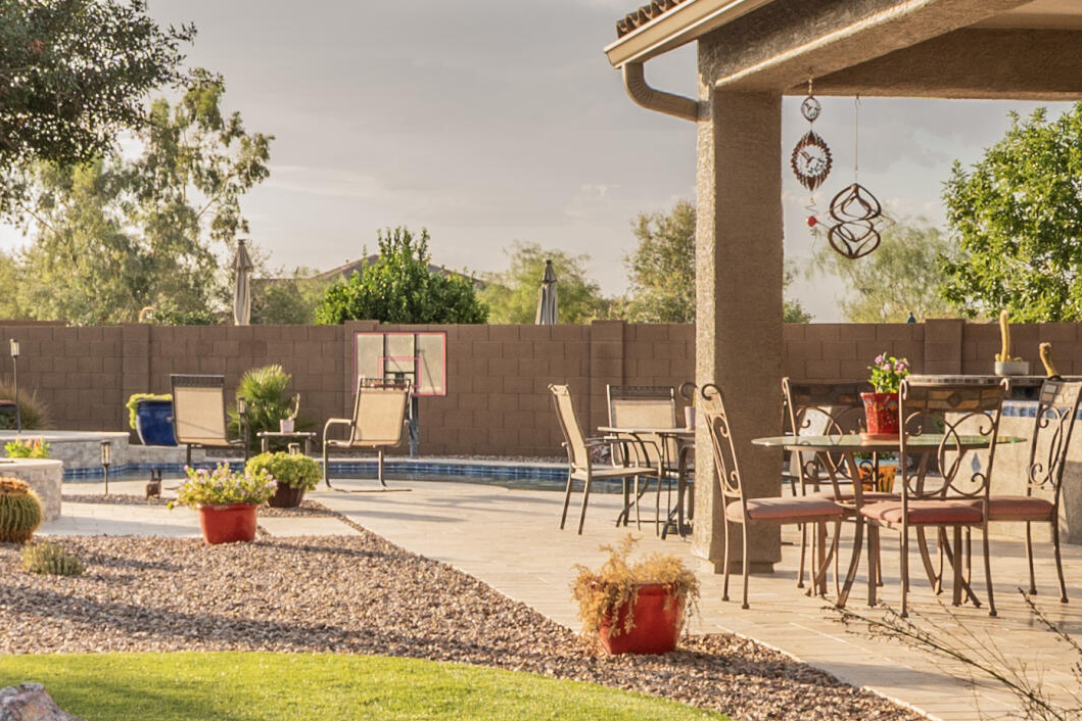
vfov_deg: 16.1
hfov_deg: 23.5
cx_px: 175
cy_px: 393
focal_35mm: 85
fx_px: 2555
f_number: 11
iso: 200
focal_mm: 20
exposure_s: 1/80
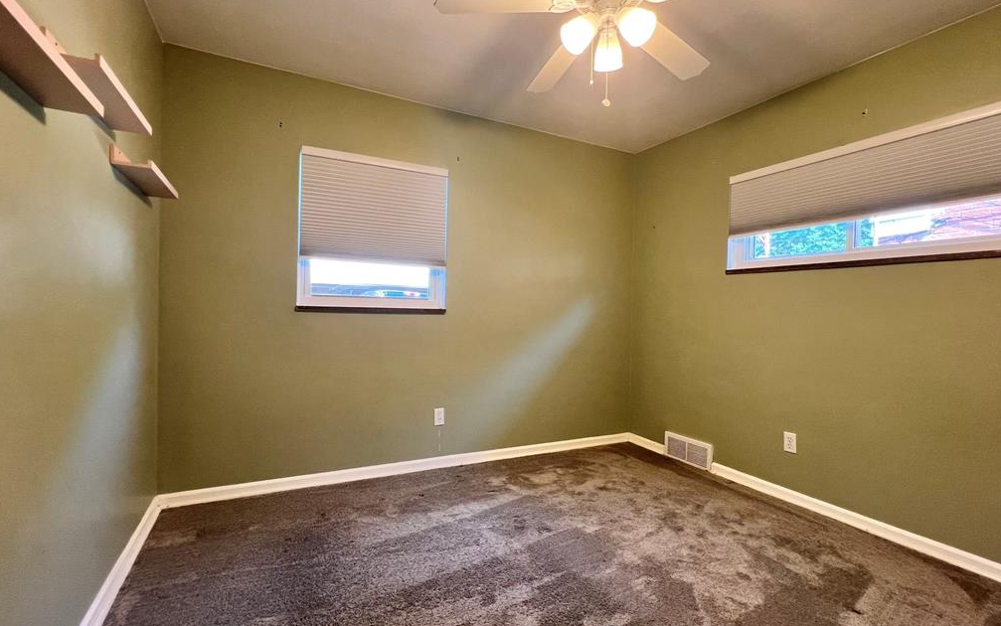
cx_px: 504
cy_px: 307
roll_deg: +2.0
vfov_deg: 78.7
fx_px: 382
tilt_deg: -0.1
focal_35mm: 14
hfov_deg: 105.3
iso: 160
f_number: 1.8
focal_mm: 1.57
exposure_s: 1/60
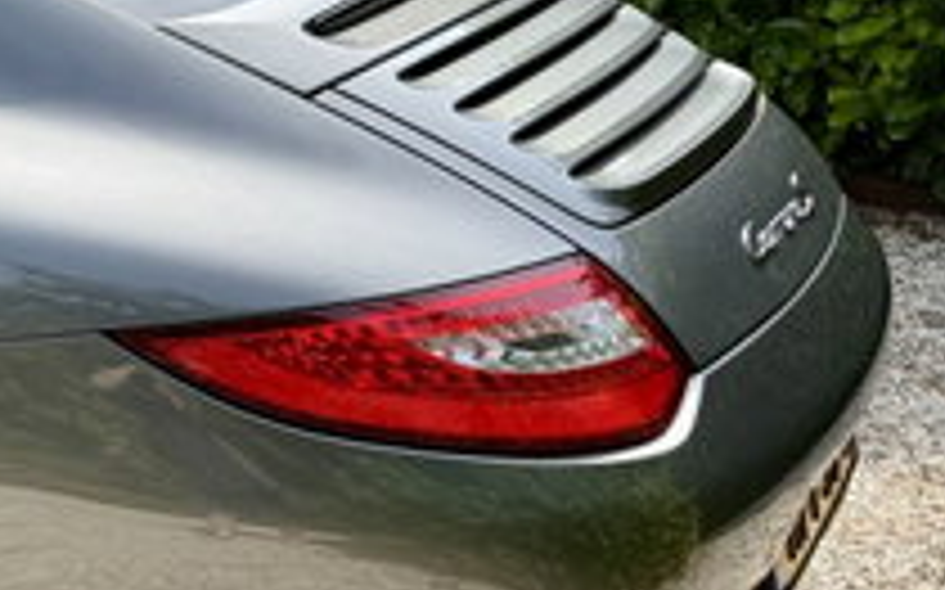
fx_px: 2394
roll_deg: +1.0
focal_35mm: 93
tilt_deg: -14.3
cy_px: 194
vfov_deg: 14.0
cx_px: -549
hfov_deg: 19.1
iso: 100
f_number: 1.78
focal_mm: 6.76
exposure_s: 1/2611
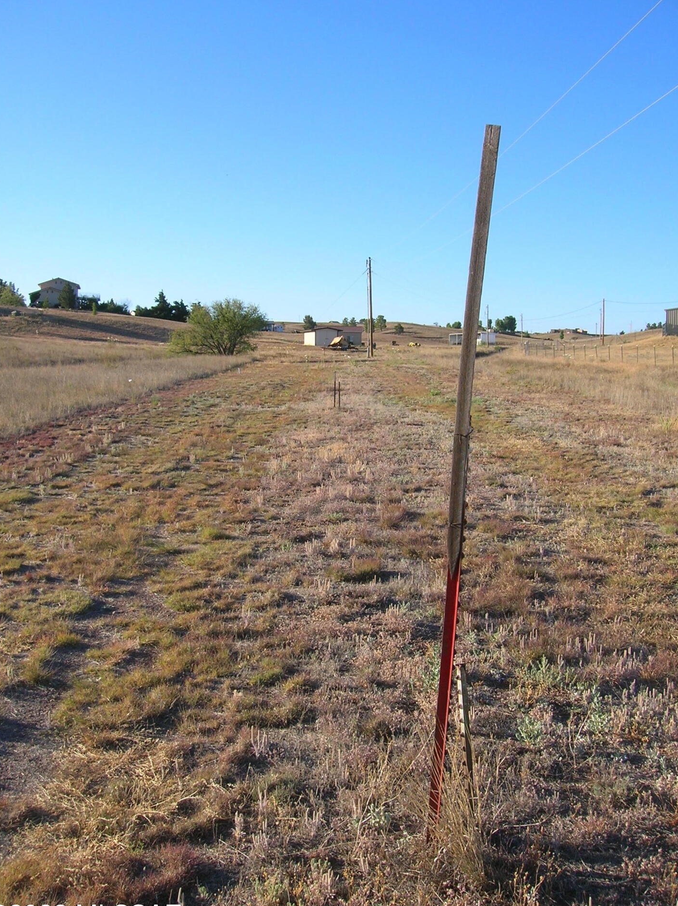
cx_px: 345
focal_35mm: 36
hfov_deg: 39.6
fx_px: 942
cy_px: 479
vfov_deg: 51.4
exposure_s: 1/226
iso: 50
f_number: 4.9
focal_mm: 5.7
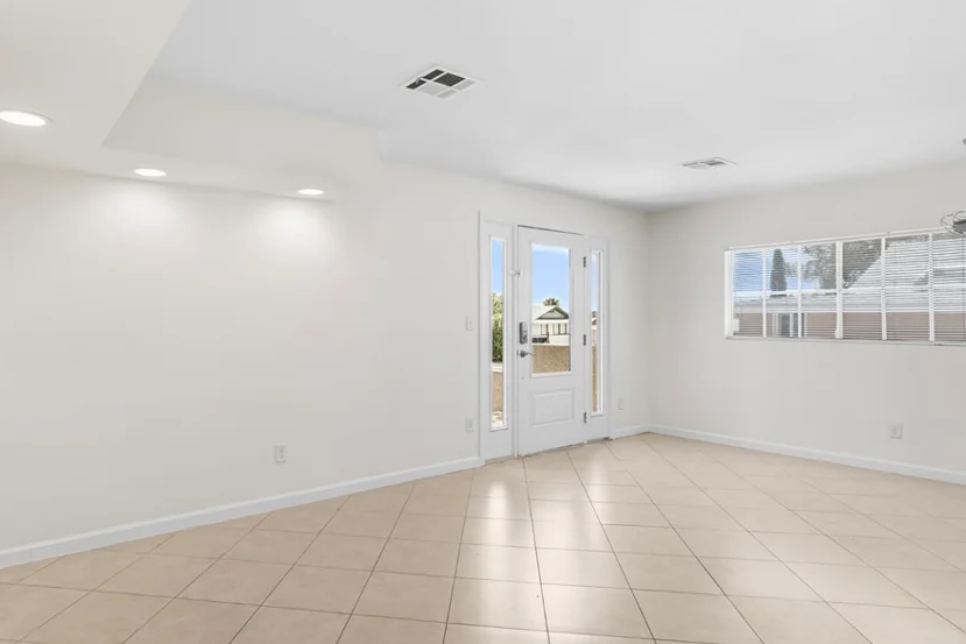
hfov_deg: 80.6
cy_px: 322
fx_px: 564
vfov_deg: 59.5
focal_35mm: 21
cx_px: 406
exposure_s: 1/50
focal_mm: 17
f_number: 8
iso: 400
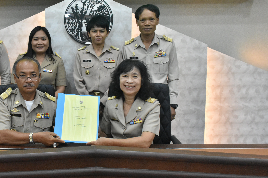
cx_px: 81
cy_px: 86
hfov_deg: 45.4
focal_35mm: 42
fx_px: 313
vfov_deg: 31.9
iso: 2500
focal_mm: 20
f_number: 5.6
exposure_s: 1/125
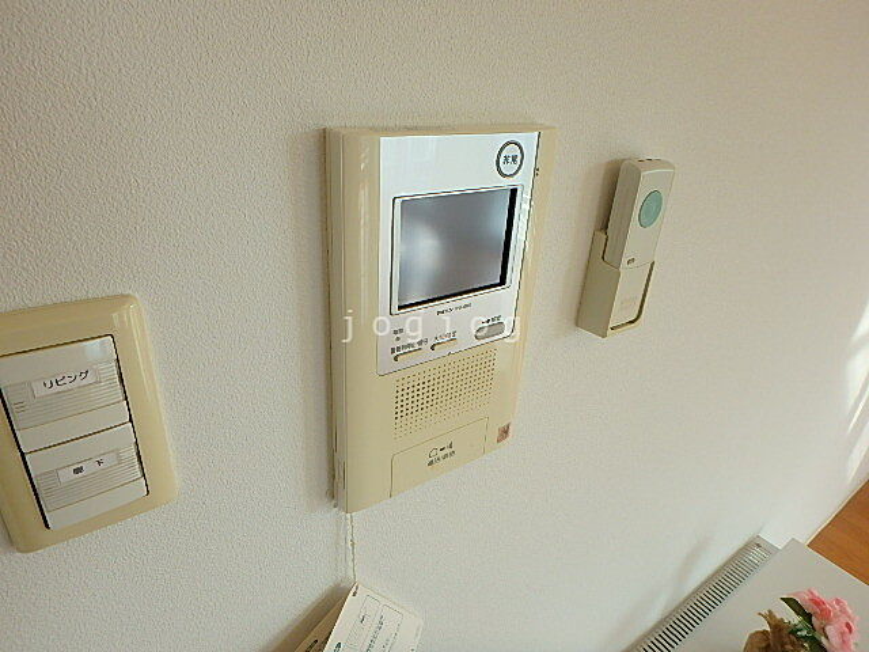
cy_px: 326
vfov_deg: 63.4
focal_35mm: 21
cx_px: 434
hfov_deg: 79.0
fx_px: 527
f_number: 3.5
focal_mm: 3.7
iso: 125
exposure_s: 1/125
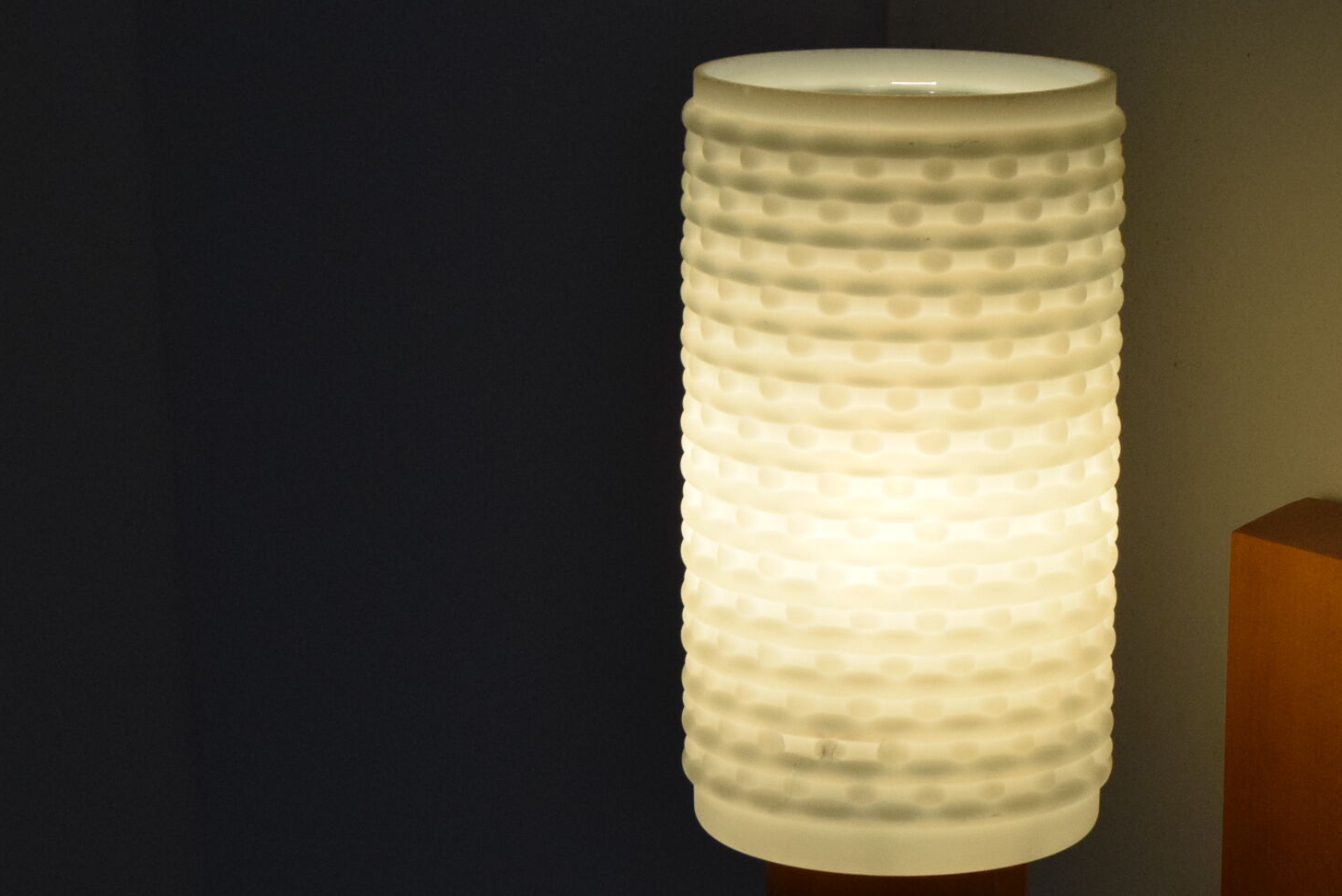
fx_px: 4364
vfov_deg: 11.7
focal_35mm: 117
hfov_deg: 17.3
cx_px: 1094
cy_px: 655
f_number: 9
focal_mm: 38
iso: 1600
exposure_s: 1/320
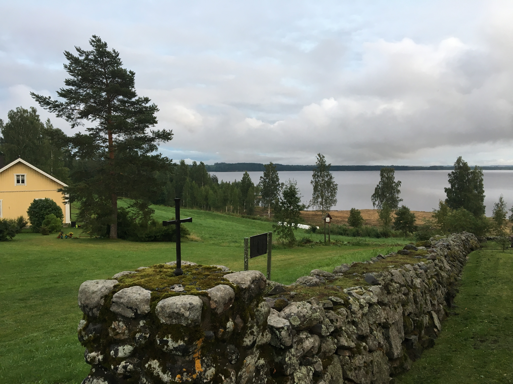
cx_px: 256
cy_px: 192
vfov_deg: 48.2
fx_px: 430
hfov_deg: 61.7
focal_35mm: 29
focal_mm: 4.15
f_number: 2.2
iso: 40
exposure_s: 1/33
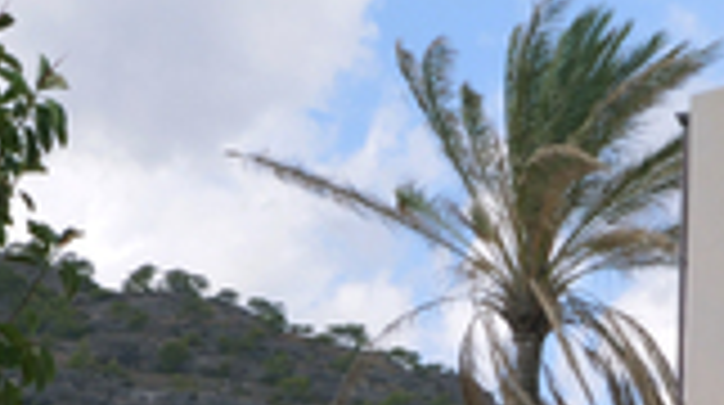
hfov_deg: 16.6
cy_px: 472
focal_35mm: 125
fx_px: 2396
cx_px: 832
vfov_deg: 9.5
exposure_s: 1/200
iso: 500
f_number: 14
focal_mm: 20
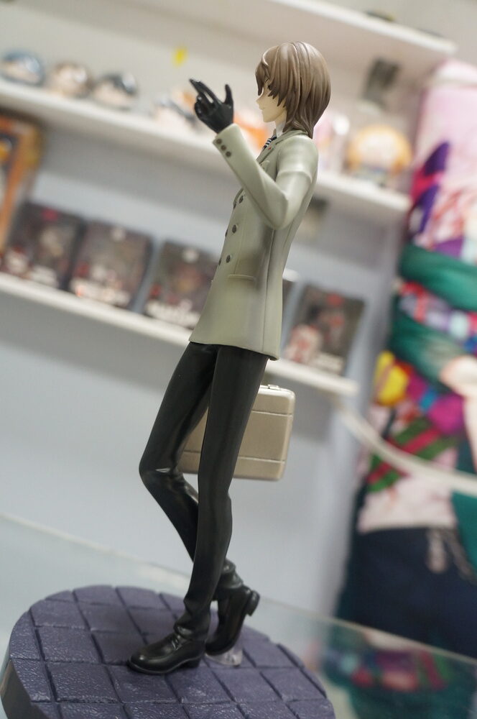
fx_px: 568
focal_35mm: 28
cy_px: 360
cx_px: 238
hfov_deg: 45.6
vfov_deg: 64.6
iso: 1600
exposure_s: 1/60
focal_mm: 19
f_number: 4
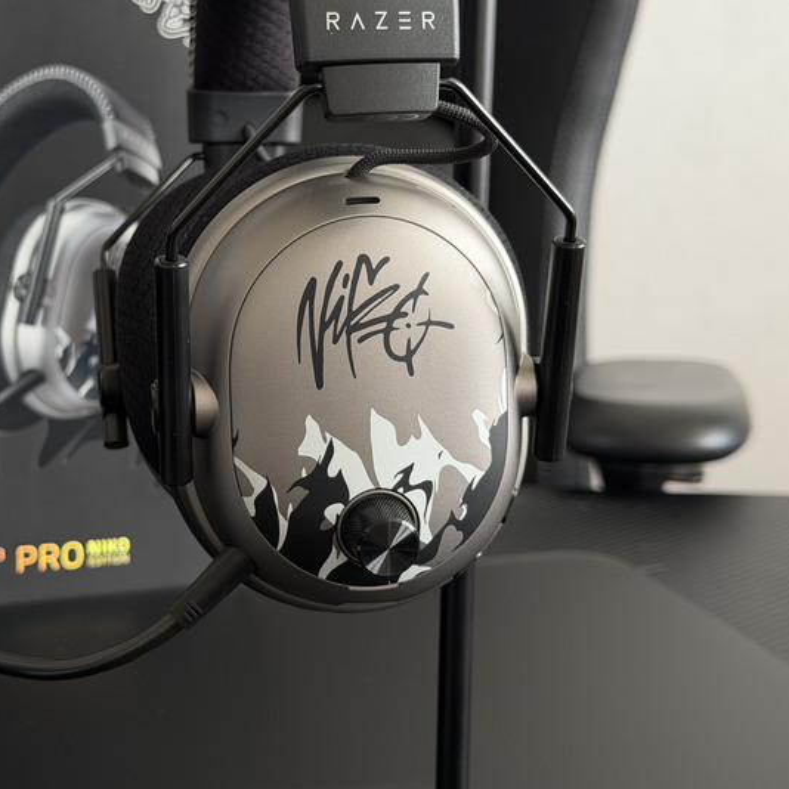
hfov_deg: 27.5
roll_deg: +0.1
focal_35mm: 62
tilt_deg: -12.0
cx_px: 241
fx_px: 1599
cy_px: 361
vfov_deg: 27.7
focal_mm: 6.76
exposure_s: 1/66
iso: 100
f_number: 1.78
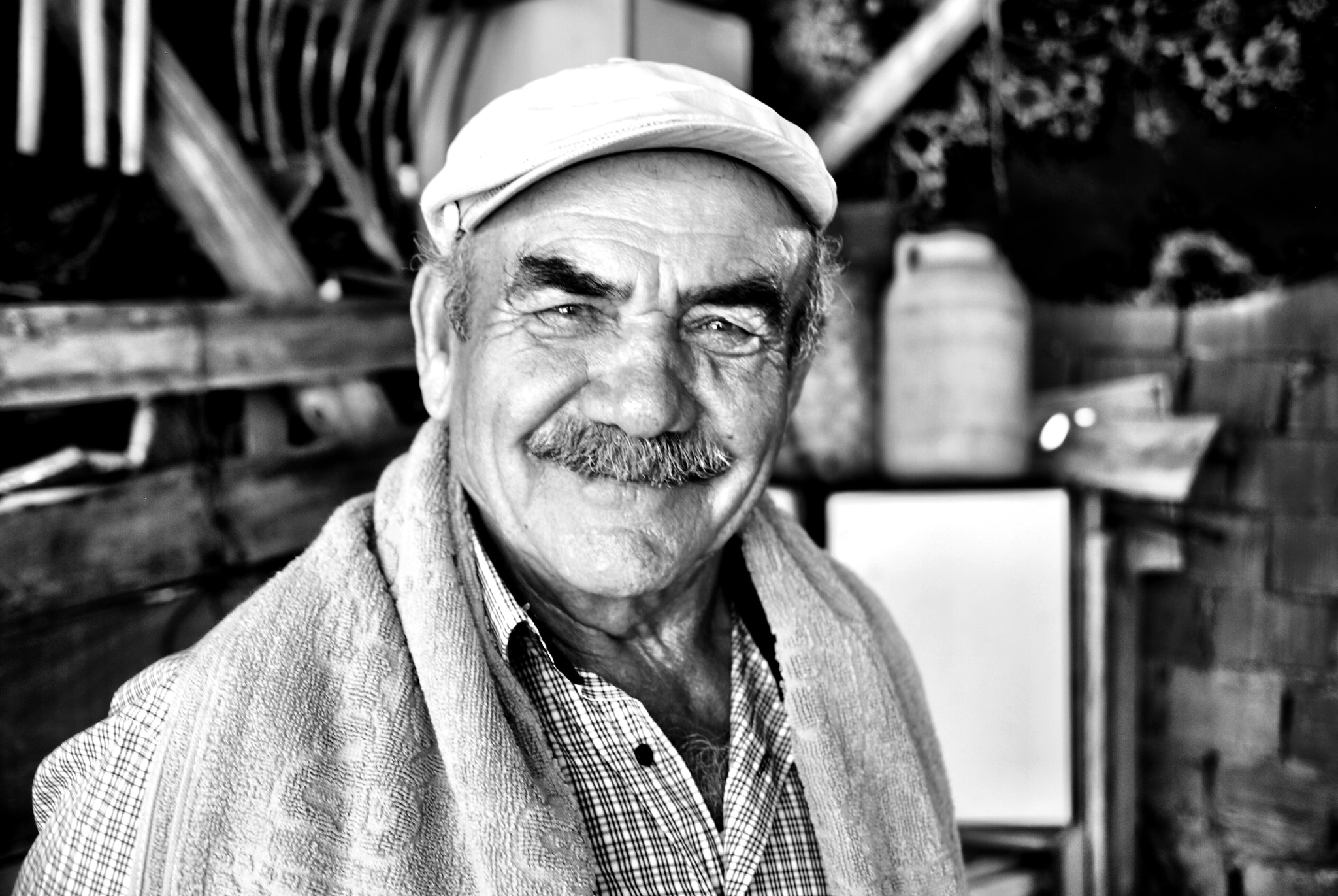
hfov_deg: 47.9
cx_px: 669
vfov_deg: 33.1
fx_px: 1507
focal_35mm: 40
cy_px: 448
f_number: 4.5
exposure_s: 1/80
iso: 200
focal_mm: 27
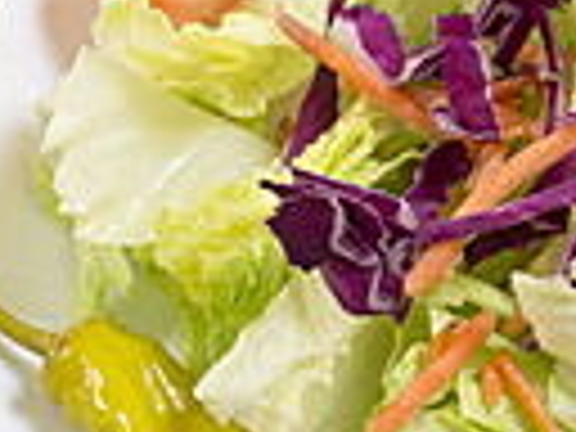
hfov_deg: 14.2
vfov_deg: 10.8
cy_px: 216
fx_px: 2280
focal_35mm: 137
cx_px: 558
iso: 100
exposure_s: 1/3
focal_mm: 22
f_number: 11
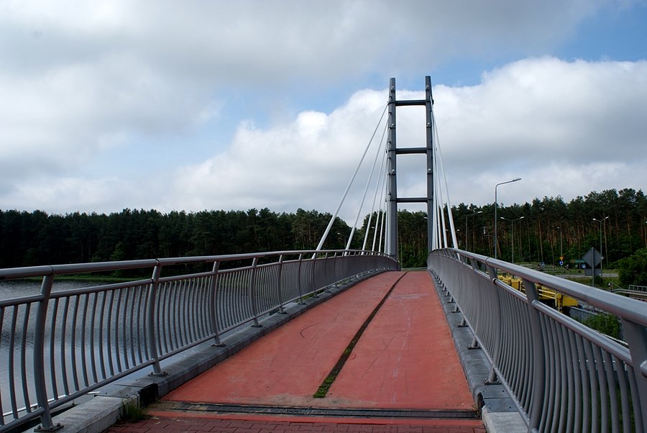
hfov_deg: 57.2
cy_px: 216
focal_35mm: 33
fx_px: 594
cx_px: 324
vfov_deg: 40.1
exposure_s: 1/200
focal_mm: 22
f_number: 10
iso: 100
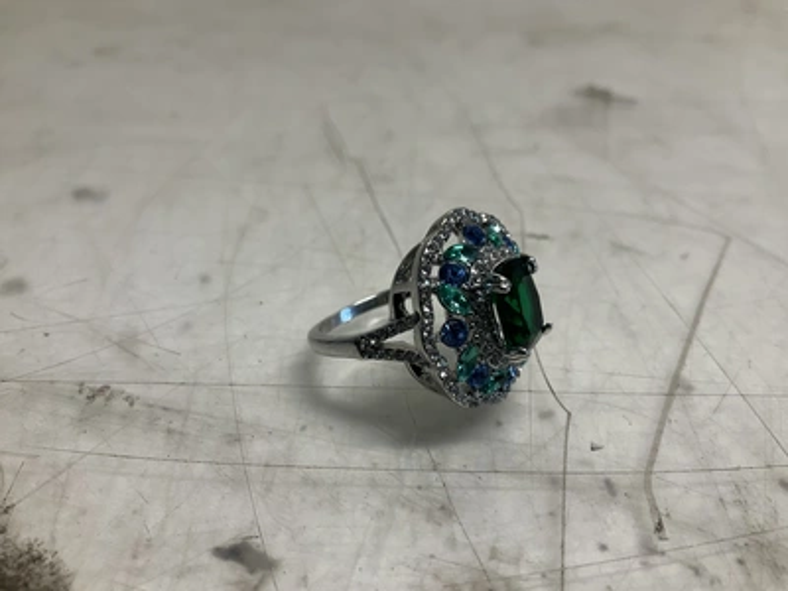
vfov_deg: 48.2
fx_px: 660
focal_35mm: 29
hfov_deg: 61.7
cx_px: 394
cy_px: 296
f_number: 1.8
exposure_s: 1/120
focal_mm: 3
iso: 50
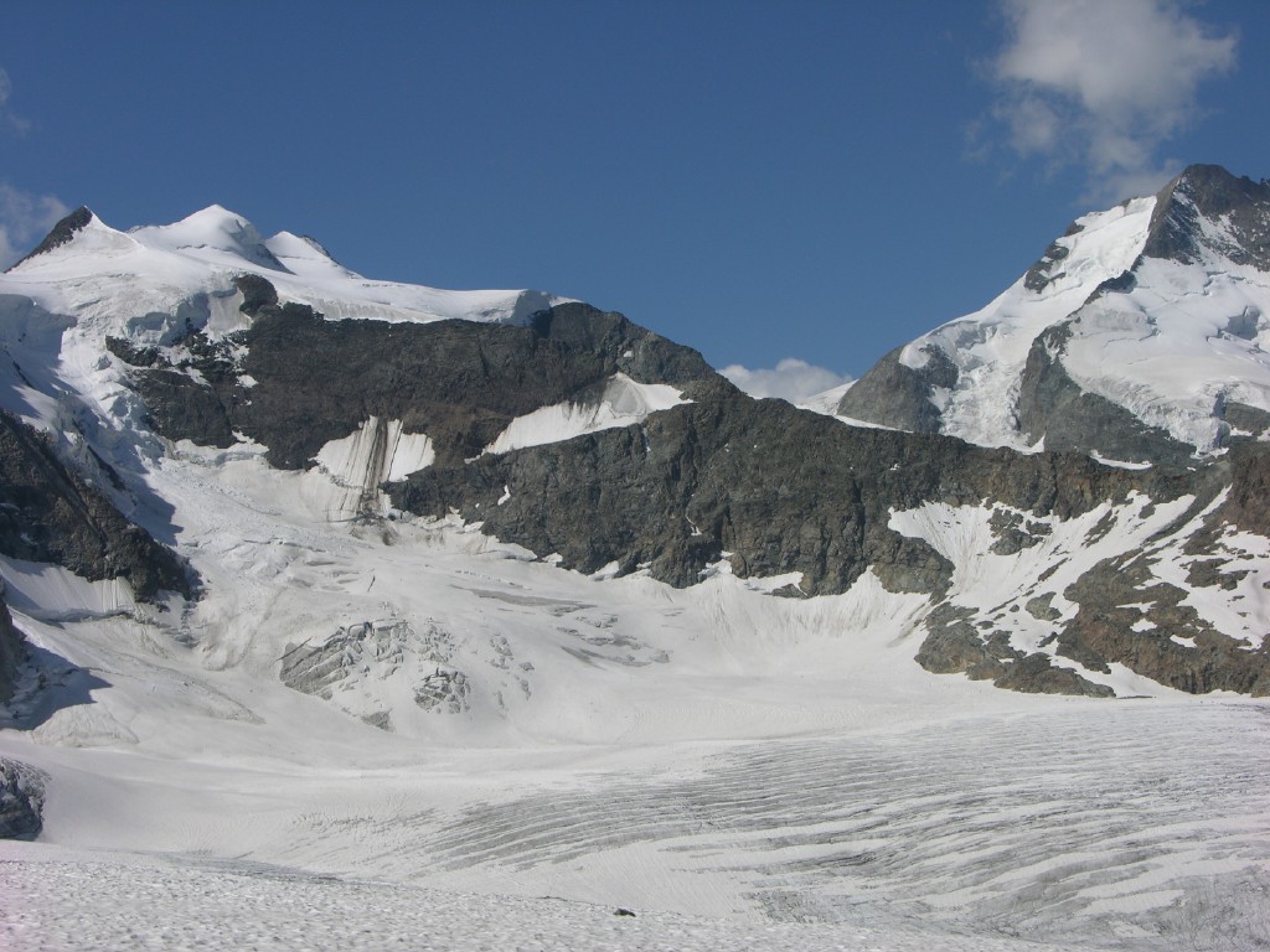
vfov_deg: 22.3
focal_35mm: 66
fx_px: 2421
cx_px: 635
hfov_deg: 29.4
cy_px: 476
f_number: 7.3
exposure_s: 1/414
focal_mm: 16.8
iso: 50
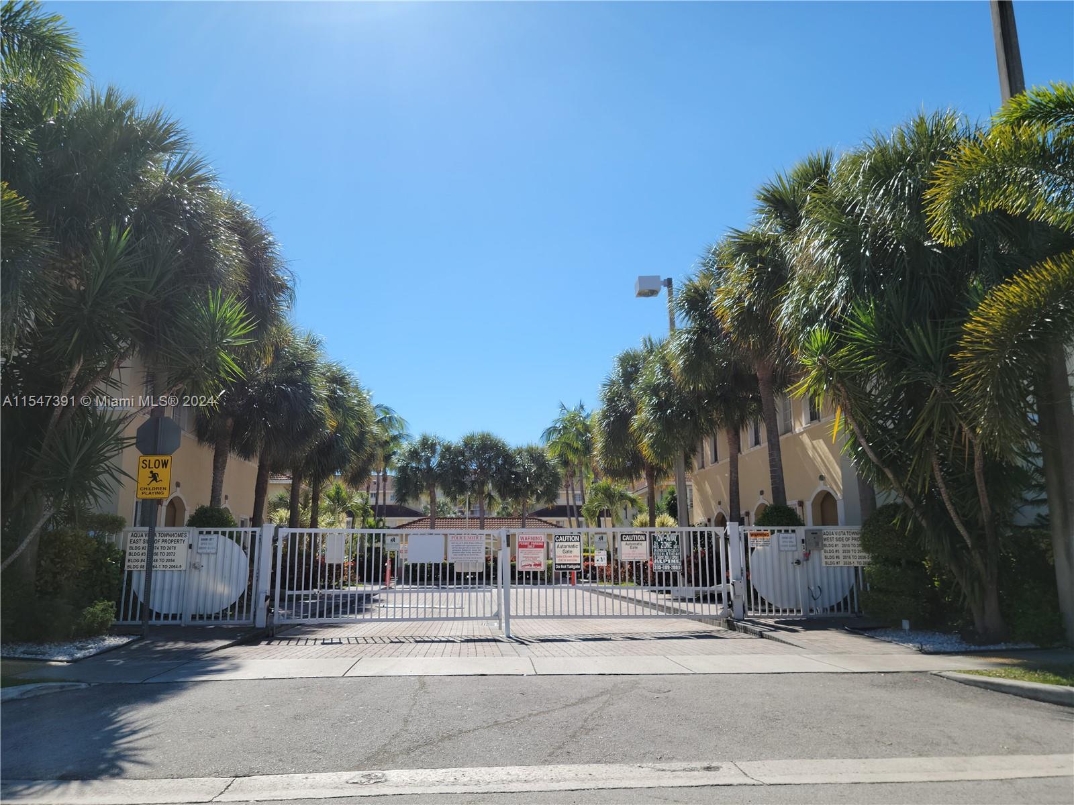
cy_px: 402
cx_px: 537
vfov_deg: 49.7
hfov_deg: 63.4
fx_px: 869
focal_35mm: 28
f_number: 2
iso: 25
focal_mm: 5.9
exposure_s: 1/854
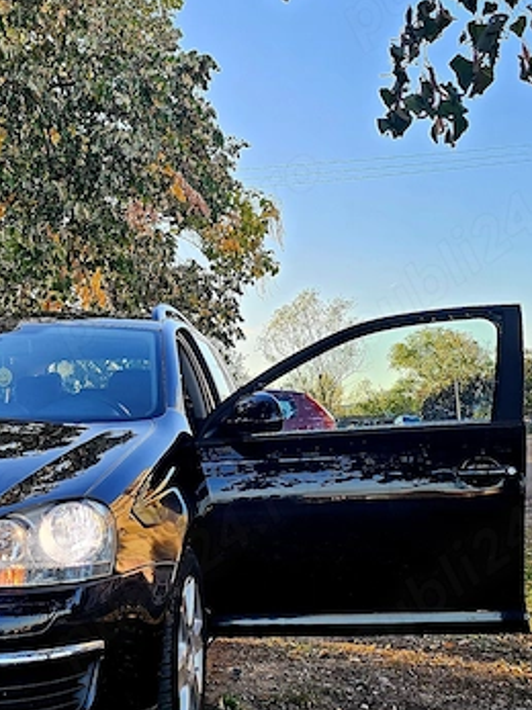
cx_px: 43
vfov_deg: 36.1
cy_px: 319
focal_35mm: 53
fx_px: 1087
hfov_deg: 26.5
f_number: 1.7
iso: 40
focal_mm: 6.3
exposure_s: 1/182
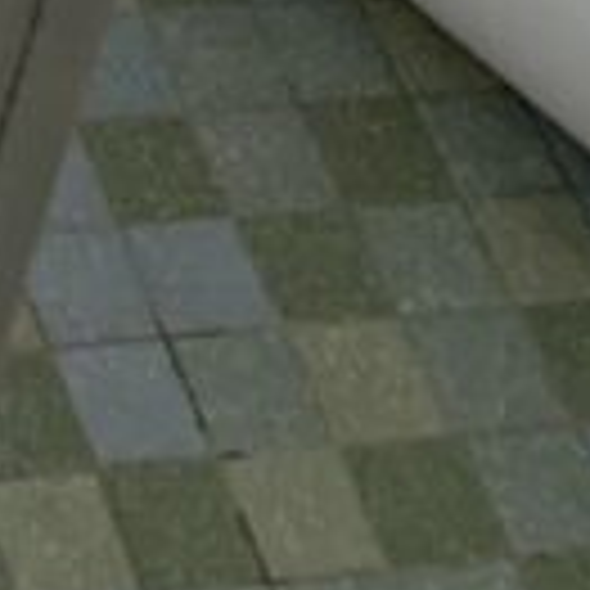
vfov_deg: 8.0
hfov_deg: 8.5
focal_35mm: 180
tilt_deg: -34.7
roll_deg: -0.7
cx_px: -1045
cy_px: -1315
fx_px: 3471
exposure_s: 1/42
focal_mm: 4.25
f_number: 1.8
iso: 400
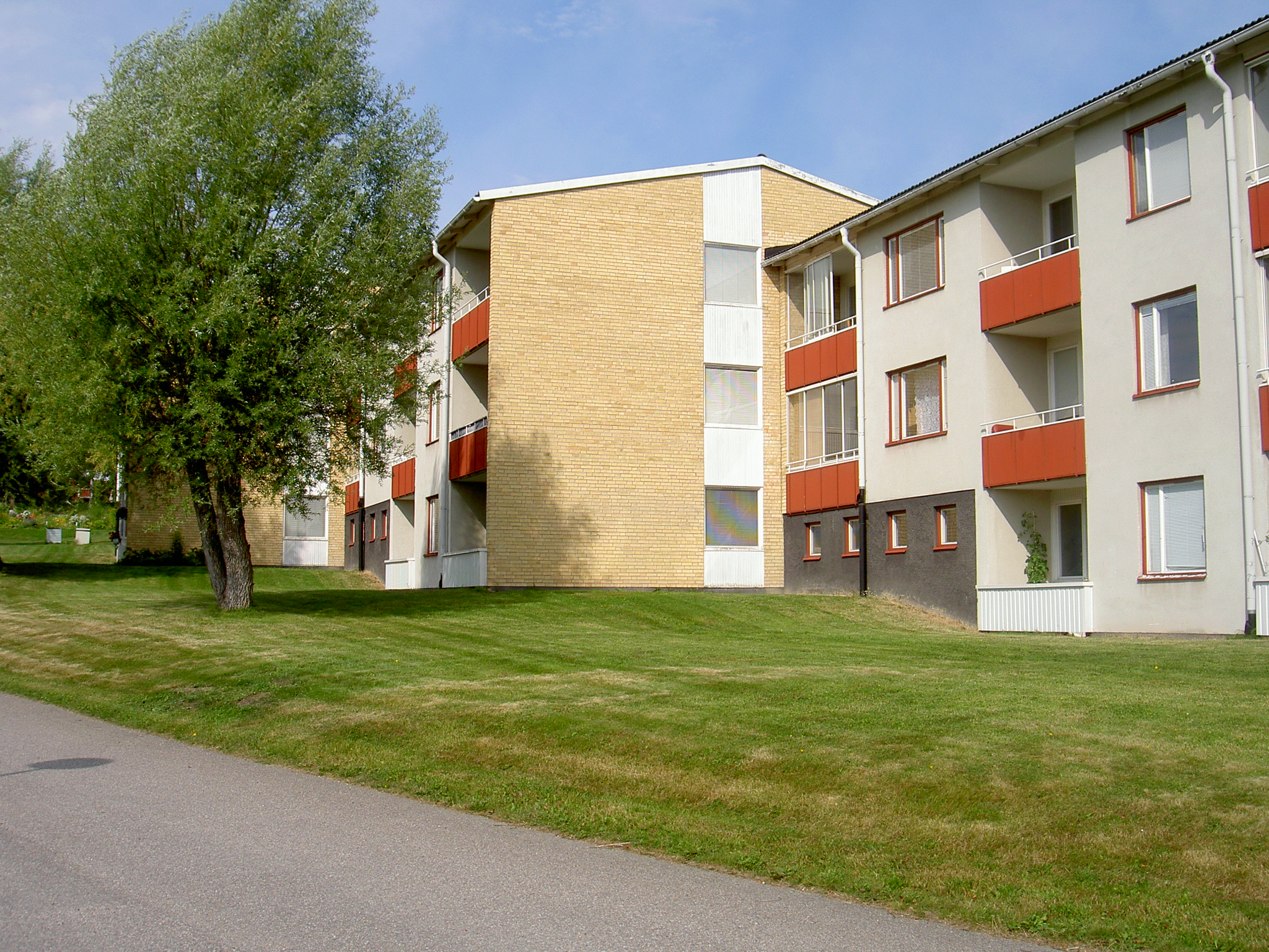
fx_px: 1430
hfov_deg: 47.9
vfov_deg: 36.8
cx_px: 634
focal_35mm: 39
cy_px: 476
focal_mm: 8
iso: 100
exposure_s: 1/400
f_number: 4.7
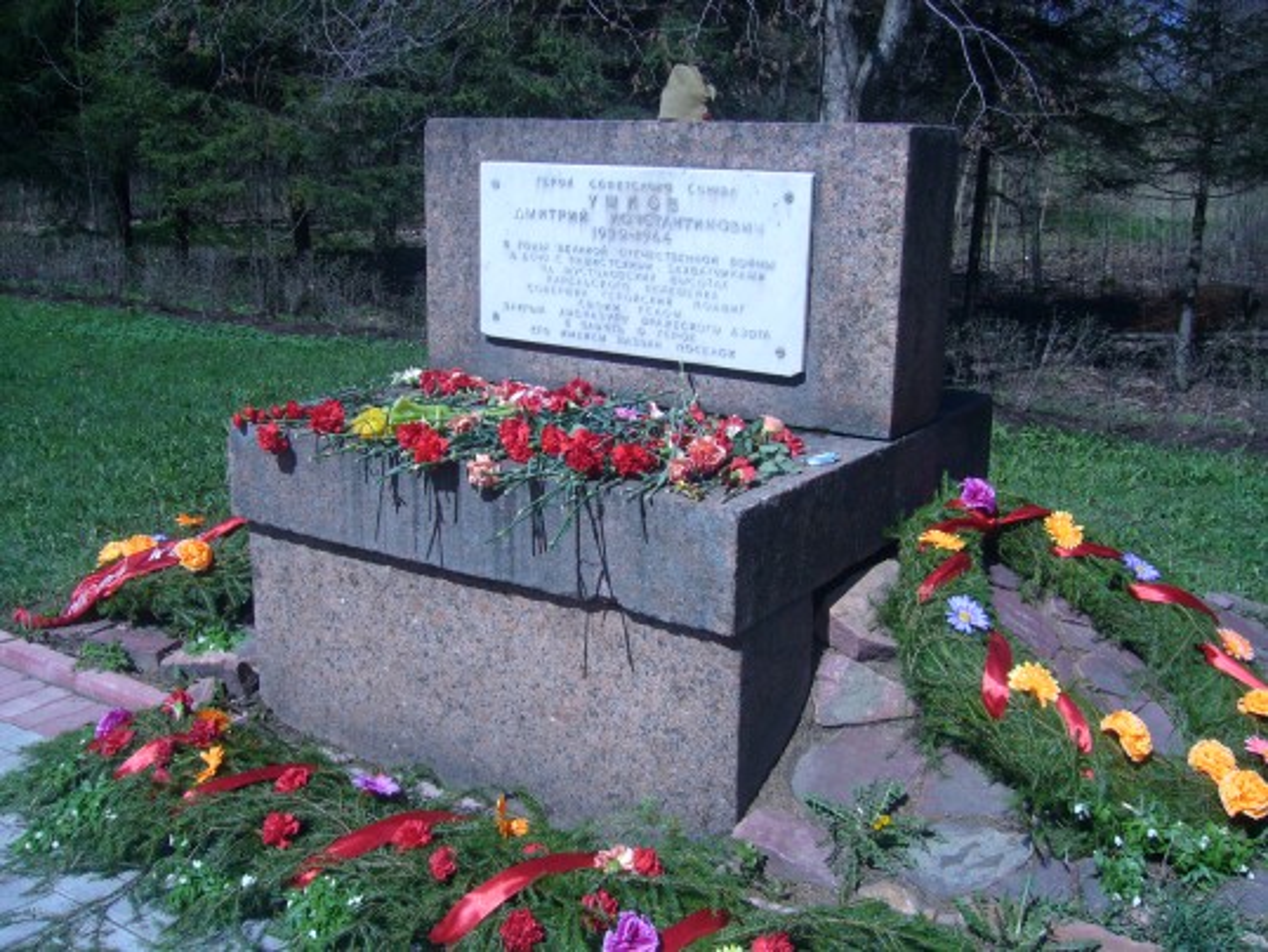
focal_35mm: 35
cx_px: 634
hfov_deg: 52.6
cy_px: 476
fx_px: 1283
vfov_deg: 40.7
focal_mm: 5.8
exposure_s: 1/400
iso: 80
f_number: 5.6
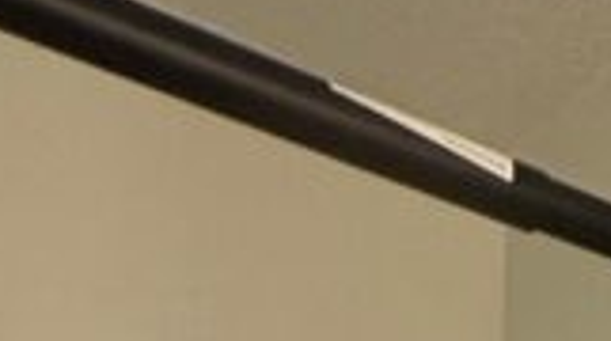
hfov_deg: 27.9
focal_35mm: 76
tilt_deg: -16.9
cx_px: 323
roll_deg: +0.9
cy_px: 1402
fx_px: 1229
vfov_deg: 8.0
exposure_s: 1/60
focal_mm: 2.22
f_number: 2.2
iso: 200
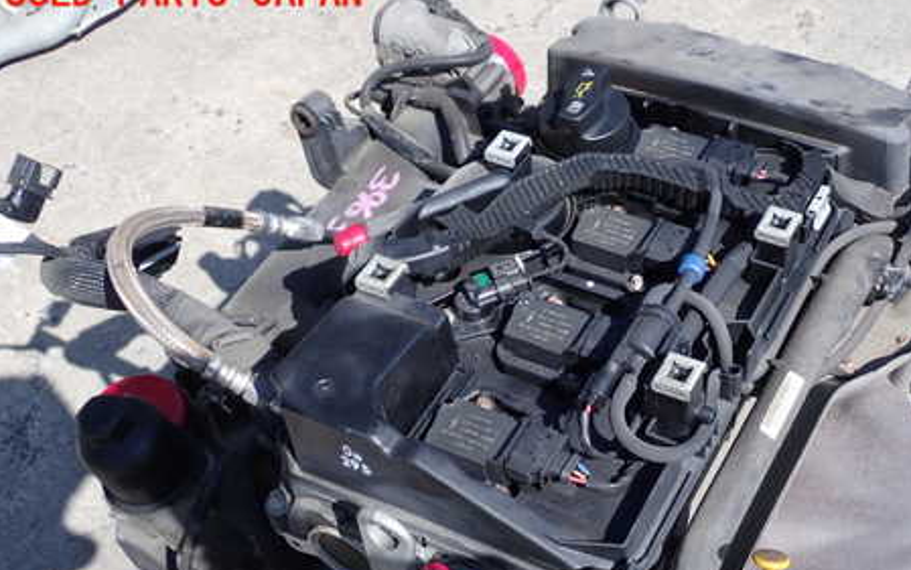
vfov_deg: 25.1
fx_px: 1267
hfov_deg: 39.1
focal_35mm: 51
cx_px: 603
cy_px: 424
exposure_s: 1/80
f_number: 10
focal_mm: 6.37
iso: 100
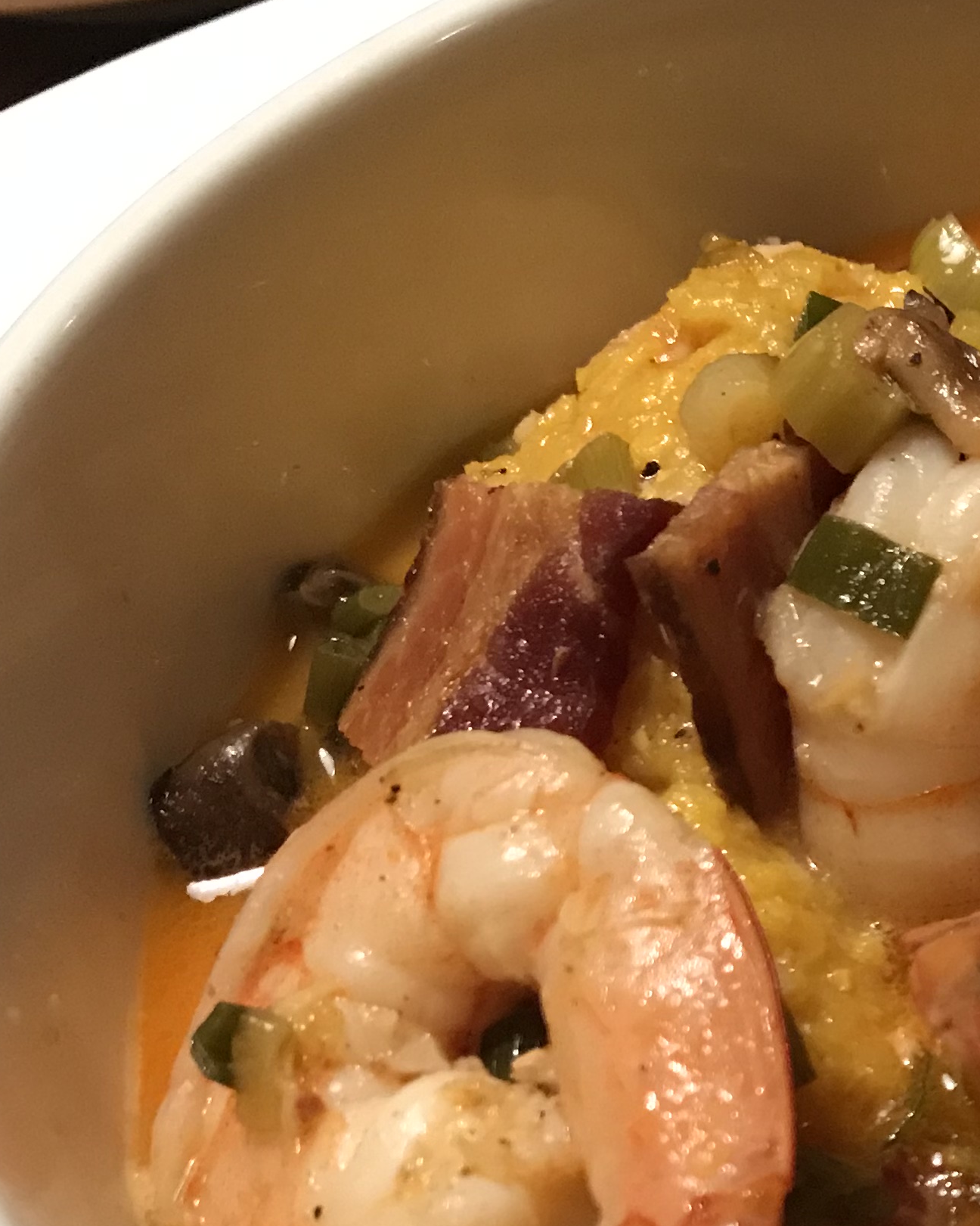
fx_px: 2466
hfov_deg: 20.0
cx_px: 1381
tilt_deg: -48.8
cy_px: 933
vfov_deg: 27.5
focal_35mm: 68
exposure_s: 1/9
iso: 100
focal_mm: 3.99
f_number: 1.8
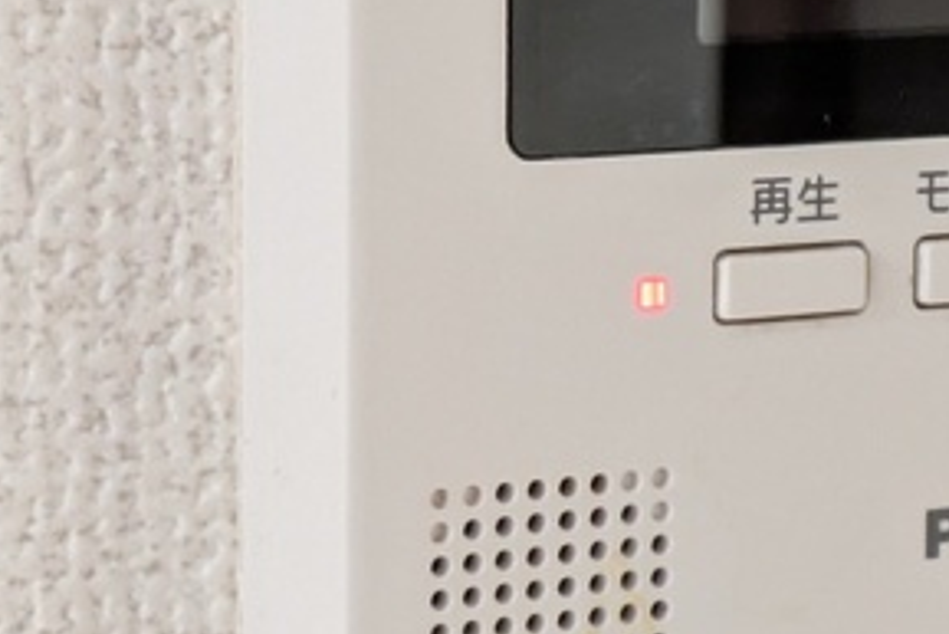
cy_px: 164
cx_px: 1021
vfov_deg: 7.8
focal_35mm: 176
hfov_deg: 11.5
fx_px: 4642
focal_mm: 5.43
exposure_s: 1/50
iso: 426
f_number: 1.89
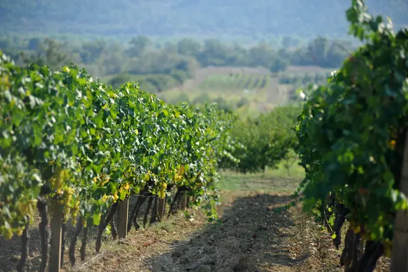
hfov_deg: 12.8
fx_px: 1812
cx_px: 204
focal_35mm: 160
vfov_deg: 8.6
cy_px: 136
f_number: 3.2
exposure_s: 1/1600
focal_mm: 160
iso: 250
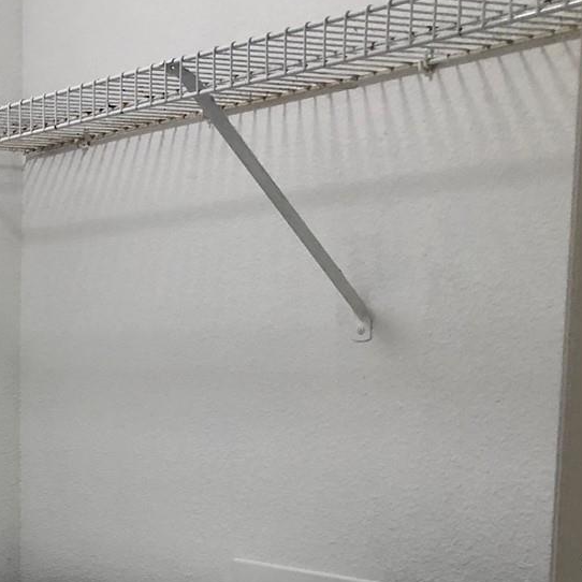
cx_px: -176
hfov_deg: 21.4
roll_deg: +0.6
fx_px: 1389
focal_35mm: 73
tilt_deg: -8.0
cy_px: 563
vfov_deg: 22.9
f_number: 1.8
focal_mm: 3.99
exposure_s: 1/30
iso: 32
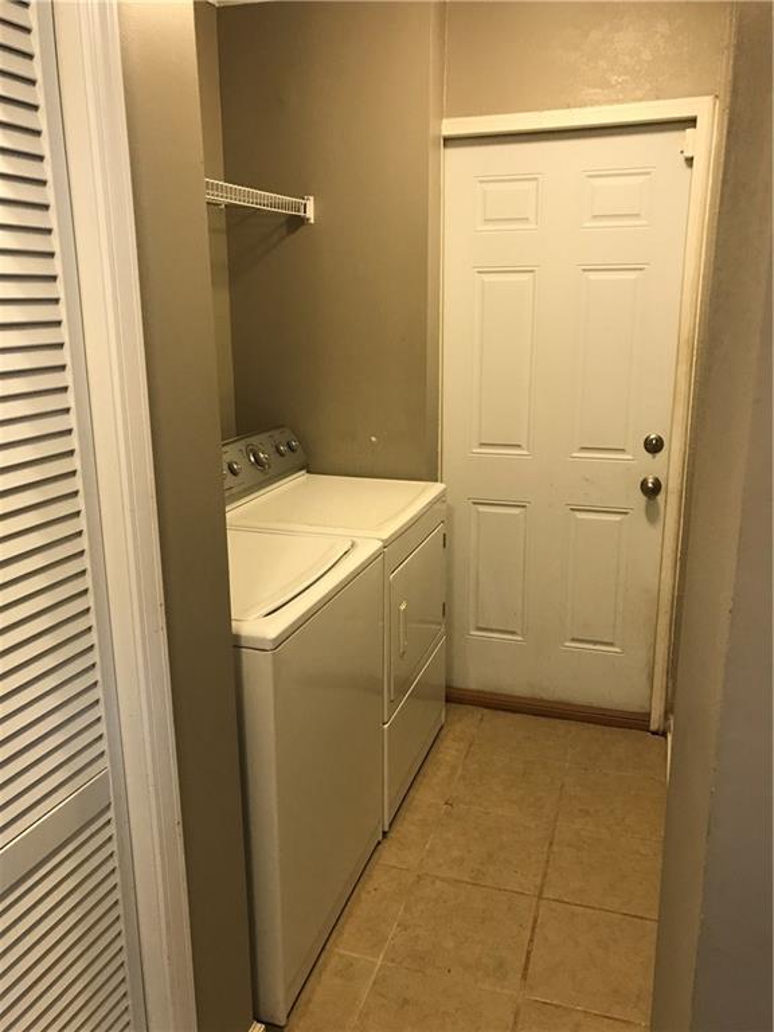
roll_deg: +0.6
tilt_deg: -14.8
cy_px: 516
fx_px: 835
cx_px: 387
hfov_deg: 49.7
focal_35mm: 28
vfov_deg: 63.4
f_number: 1.8
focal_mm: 3.99
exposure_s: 1/20
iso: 40
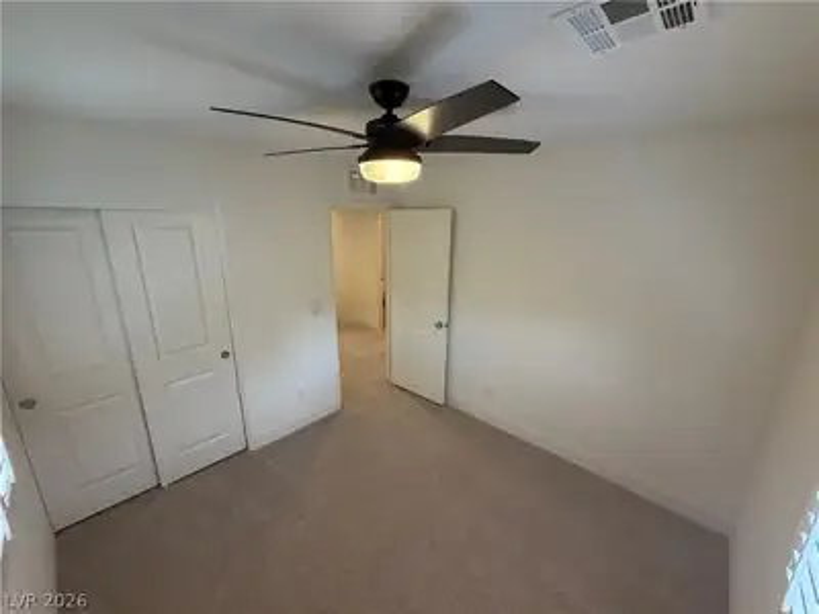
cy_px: 307
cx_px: 410
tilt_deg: -16.8
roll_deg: -0.7
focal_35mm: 14
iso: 160
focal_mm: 2.22
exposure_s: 1/60
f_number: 2.2
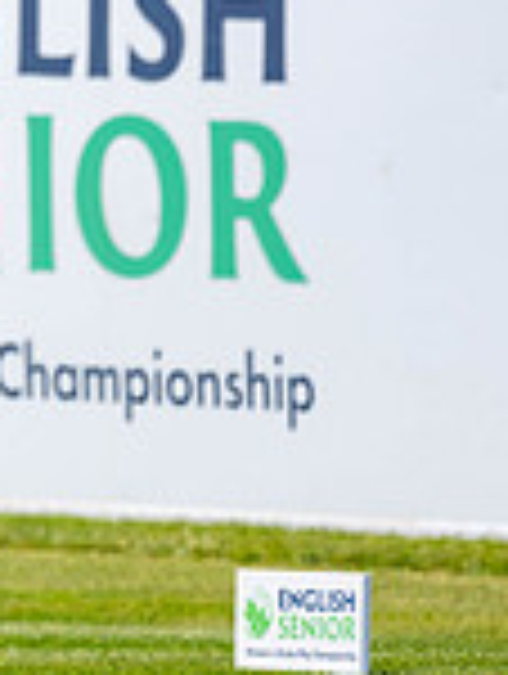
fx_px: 21756
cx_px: -701
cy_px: -7
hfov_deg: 1.3
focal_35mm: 1115
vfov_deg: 1.8
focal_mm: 300
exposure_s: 1/1250
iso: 200
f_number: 5
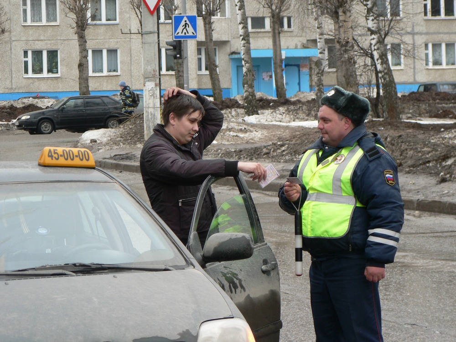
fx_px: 2305
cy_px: 171
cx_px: 228
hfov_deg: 11.3
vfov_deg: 8.5
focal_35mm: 175
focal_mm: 29.1
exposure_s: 1/80
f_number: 3.3
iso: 80
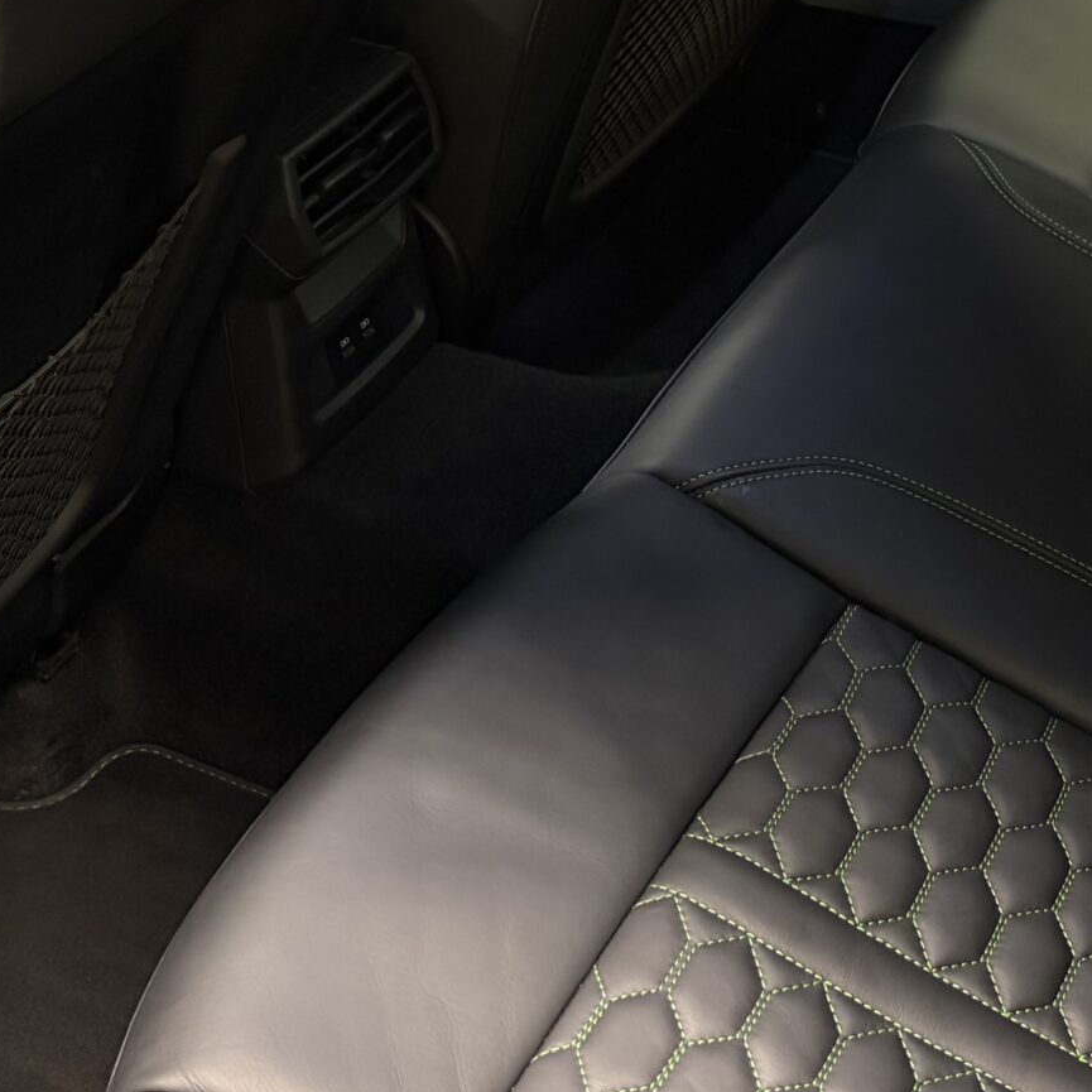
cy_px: 287
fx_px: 2427
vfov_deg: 25.1
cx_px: 751
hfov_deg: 25.2
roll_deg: +0.8
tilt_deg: -32.2
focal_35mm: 68
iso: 500
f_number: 1.6
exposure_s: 1/33
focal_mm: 5.96
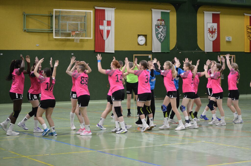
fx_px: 574
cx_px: 126
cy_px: 83
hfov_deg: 24.7
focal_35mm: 82
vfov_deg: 16.5
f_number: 4
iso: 1600
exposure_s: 1/200
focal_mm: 55
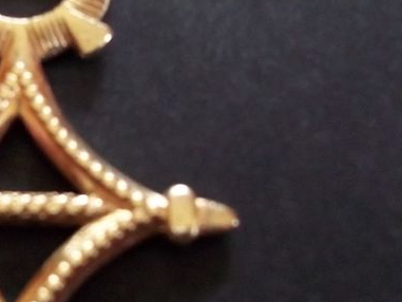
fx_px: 976
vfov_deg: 17.5
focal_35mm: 84
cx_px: -9
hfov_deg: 22.3
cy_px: 105
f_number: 2.9
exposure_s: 1/8
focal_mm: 5.7
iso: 320
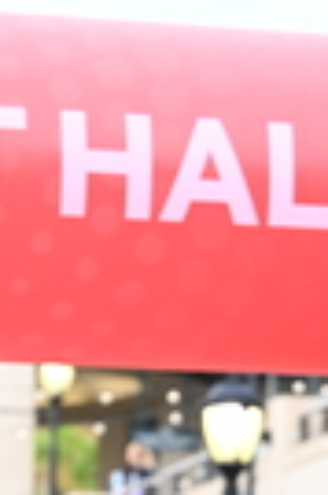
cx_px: 223
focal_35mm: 287
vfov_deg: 7.0
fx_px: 3932
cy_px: 824
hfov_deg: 4.8
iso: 1000
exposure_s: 1/1250
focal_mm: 70
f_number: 2.8
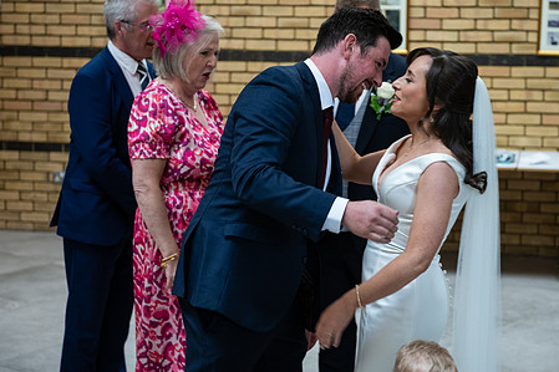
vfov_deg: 18.2
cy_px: 159
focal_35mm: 75
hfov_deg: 27.0
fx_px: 1164
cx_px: 331
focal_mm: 58
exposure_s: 1/160
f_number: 3.5
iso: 800
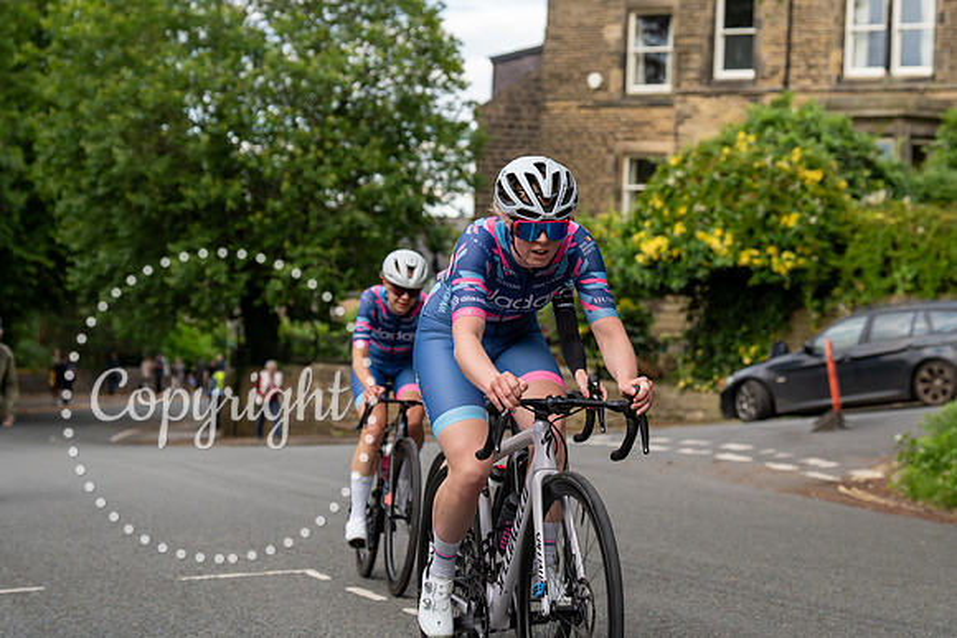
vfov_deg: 17.6
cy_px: 285
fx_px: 2058
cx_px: 529
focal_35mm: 77
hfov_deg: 26.2
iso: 500
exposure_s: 1/500
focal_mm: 70
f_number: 4
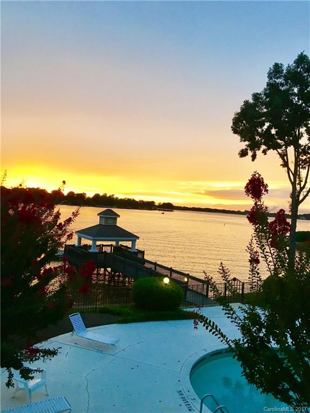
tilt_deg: -0.7
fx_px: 346
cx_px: 155
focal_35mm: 29
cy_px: 206
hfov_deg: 48.2
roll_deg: -5.1
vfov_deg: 61.7
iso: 25
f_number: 2.2
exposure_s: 1/30
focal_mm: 4.15
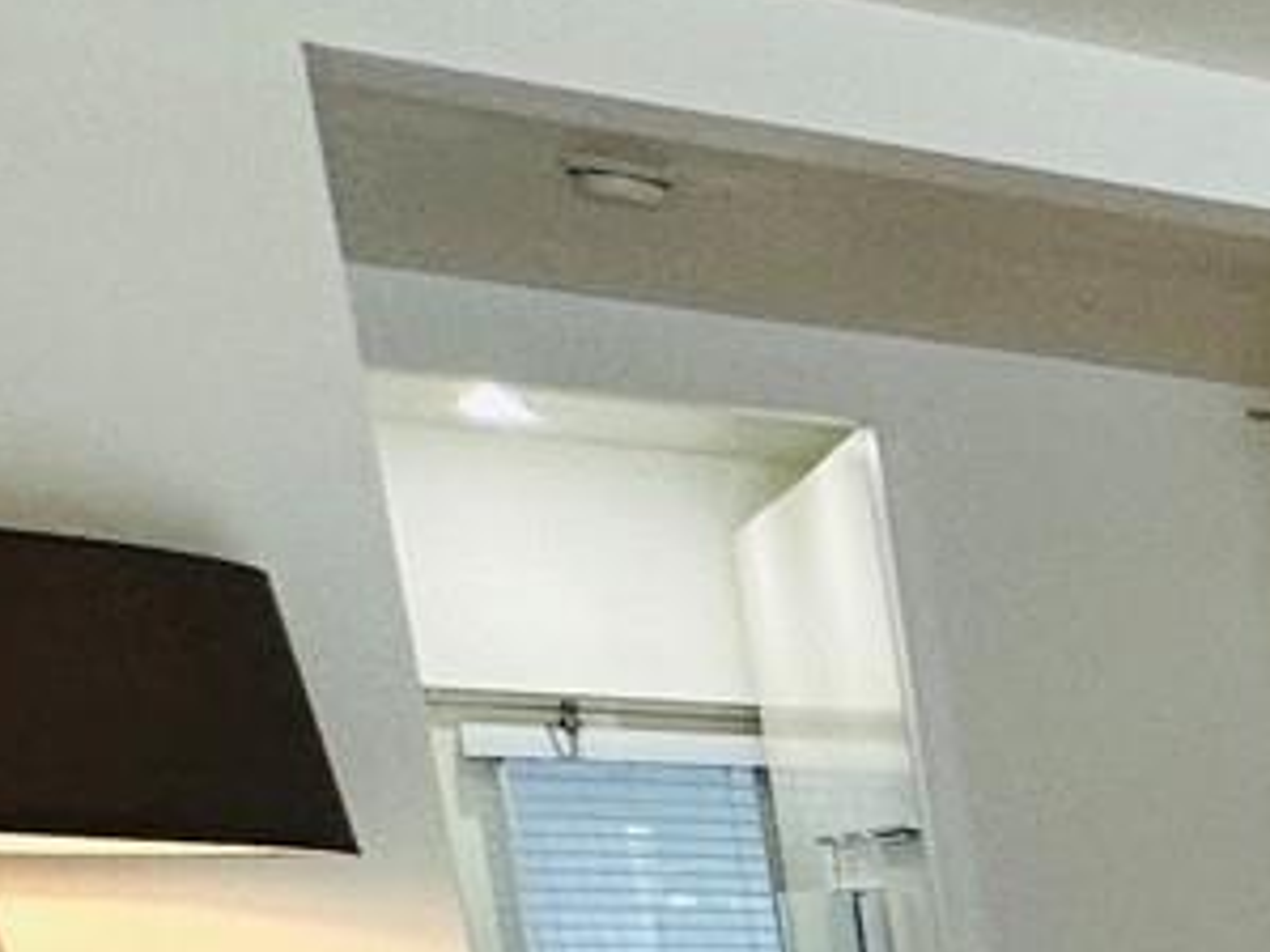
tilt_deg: -11.8
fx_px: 2751
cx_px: 3211
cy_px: 1504
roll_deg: -0.2
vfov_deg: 17.3
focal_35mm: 75
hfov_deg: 14.2
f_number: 2.2
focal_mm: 2.22
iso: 125
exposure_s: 1/120
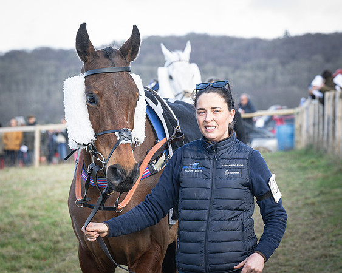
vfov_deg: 8.8
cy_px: 126
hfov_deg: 11.0
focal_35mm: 175
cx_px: 180
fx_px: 1769
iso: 400
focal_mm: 95
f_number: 5
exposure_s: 1/400
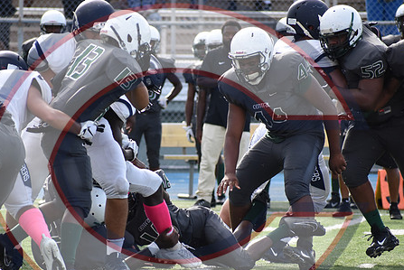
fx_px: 5897
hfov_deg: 3.9
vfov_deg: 2.6
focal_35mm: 525
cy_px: 166
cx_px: 171
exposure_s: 1/800
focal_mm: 270
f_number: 6
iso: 800
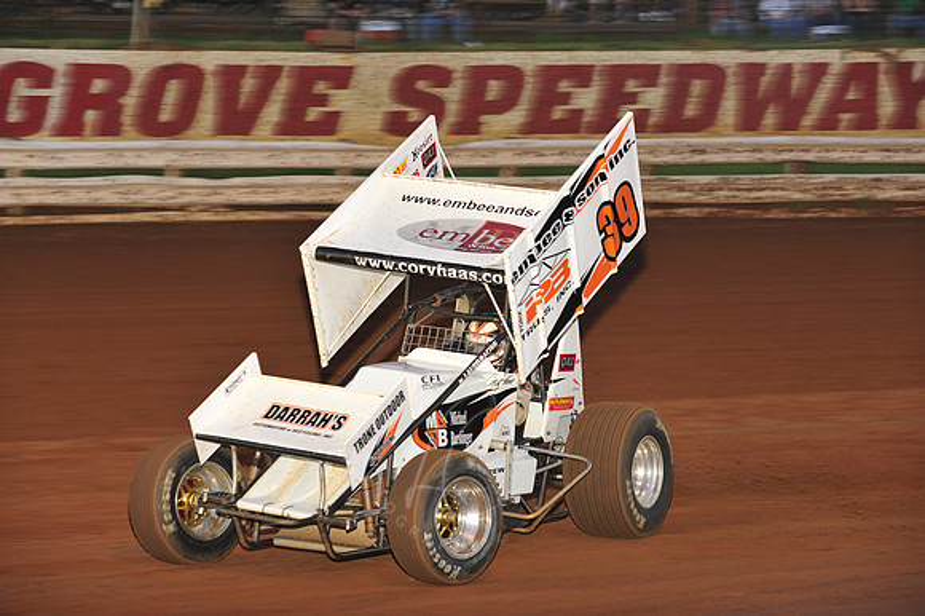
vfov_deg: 11.0
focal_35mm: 125
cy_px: 308
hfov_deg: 16.4
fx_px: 3210
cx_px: 462
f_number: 6.3
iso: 800
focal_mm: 125
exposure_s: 1/320
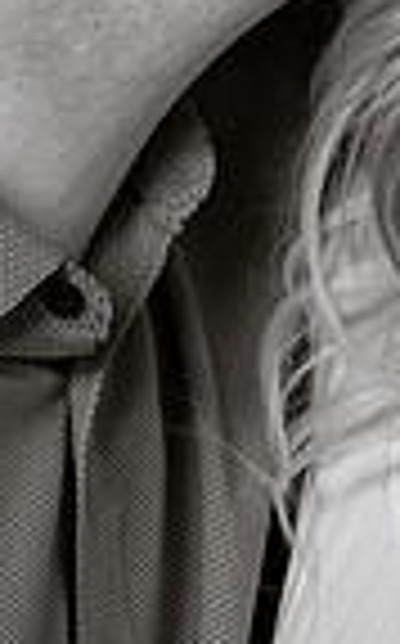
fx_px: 5441
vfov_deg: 6.7
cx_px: 679
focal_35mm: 311
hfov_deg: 4.2
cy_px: 88
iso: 100
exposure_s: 1/200
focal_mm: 75
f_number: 5.6
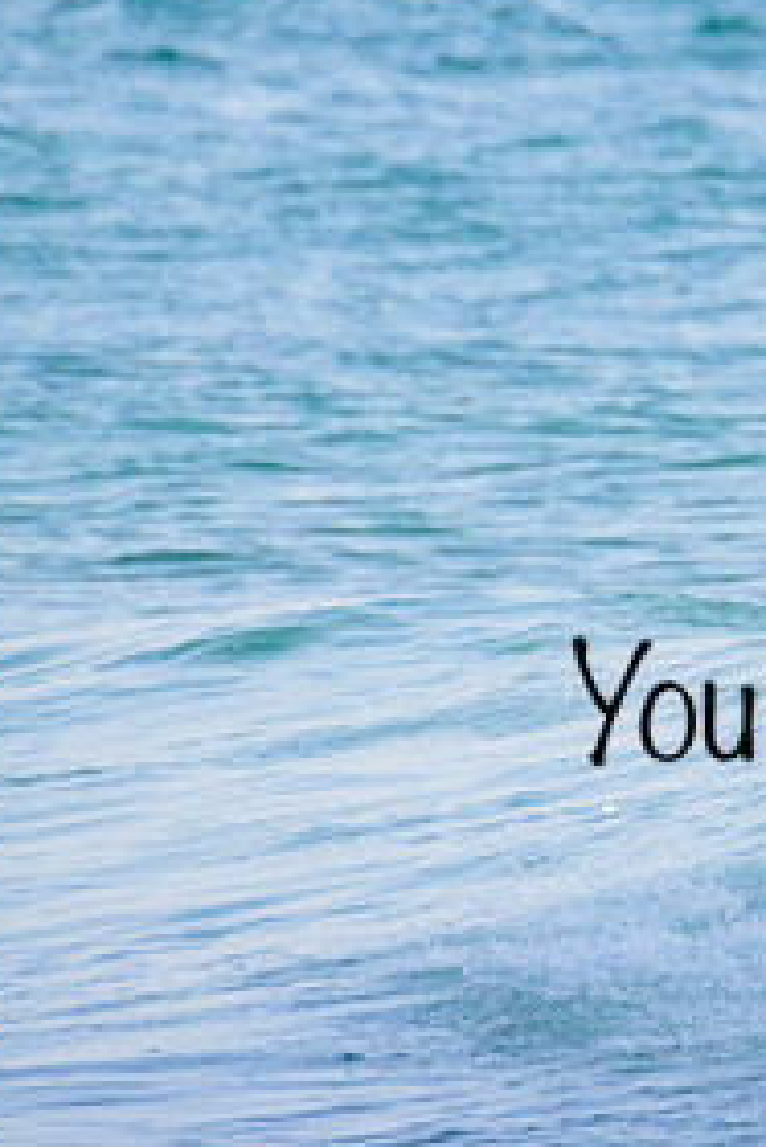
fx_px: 72292
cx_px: 954
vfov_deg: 0.9
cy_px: 516
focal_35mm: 2268
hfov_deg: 0.6
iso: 1400
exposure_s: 1/2000
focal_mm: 800
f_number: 13
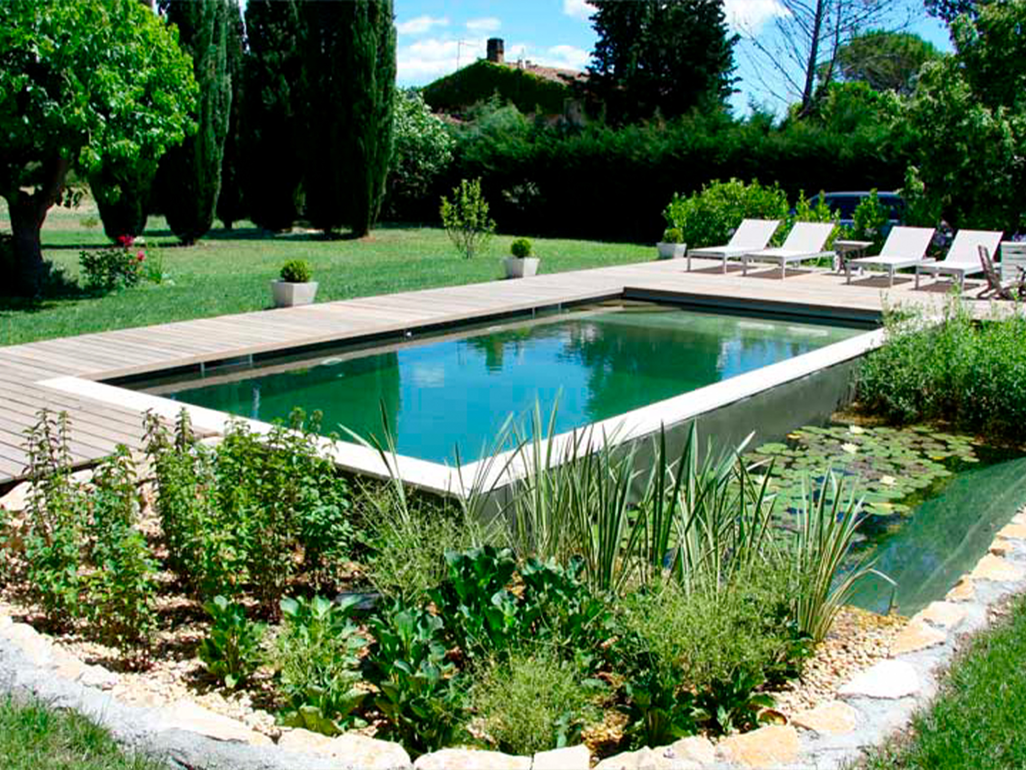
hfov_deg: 49.0
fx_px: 1126
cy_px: 385
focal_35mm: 38
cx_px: 513
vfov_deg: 37.7
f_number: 5.6
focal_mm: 5.8
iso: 71
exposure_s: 1/408
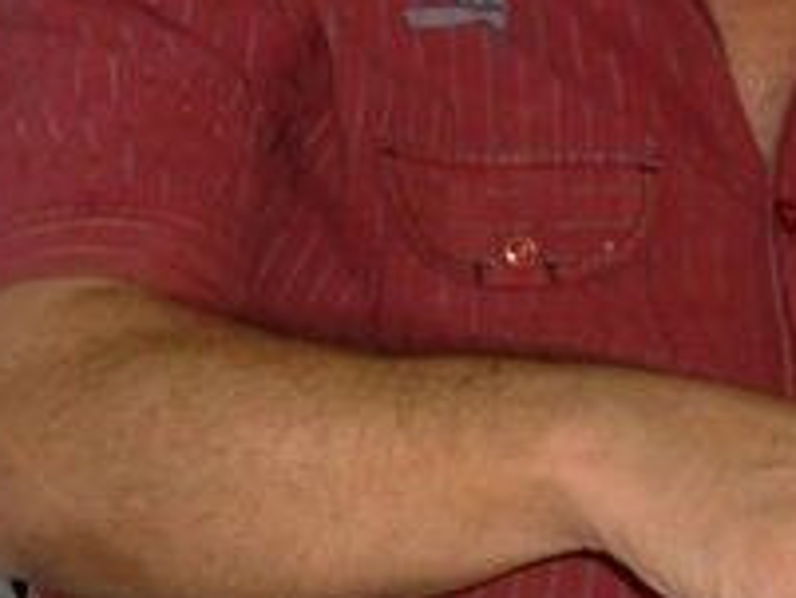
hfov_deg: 9.5
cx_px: 646
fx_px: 4763
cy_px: 48
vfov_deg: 7.2
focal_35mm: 207
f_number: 5.3
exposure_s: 1/30
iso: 320
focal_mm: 11.7
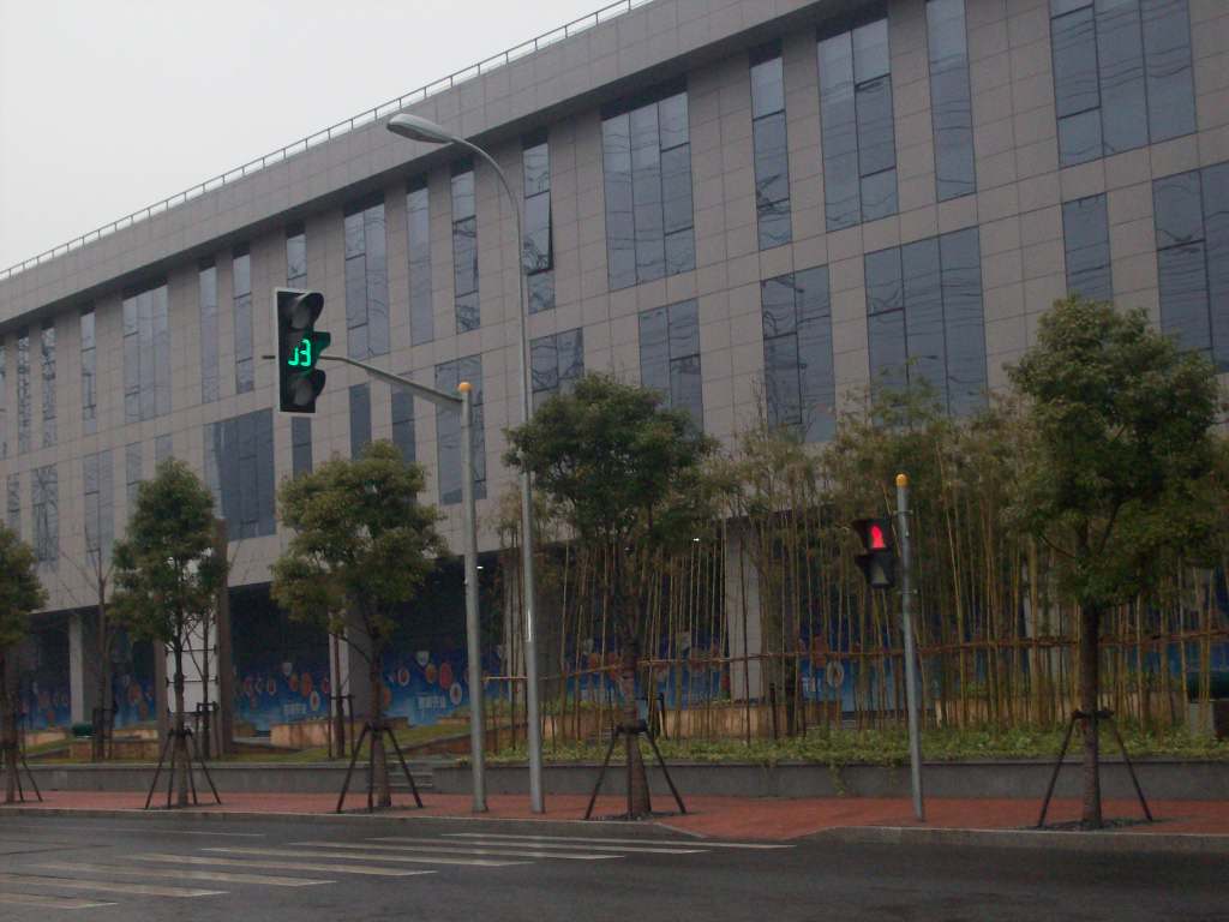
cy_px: 461
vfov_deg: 21.0
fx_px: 2485
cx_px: 614
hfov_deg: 27.8
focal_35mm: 70
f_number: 3.8
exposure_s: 1/95.5
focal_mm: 11.6
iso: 140
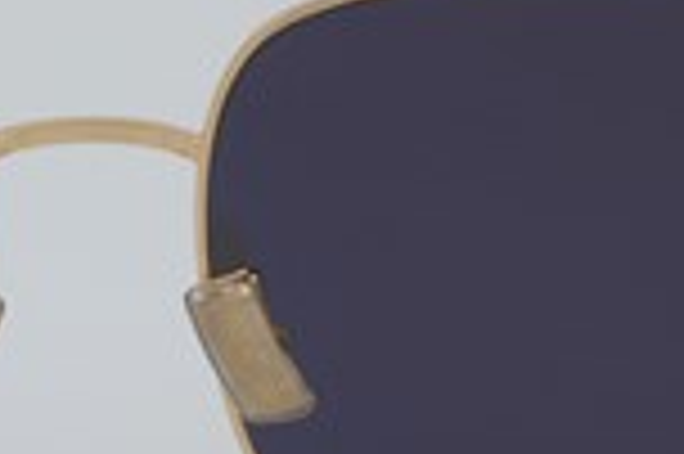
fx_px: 3739
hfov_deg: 10.4
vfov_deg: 7.0
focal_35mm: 197
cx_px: 90
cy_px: 274
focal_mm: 50
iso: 100
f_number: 32
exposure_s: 1/3
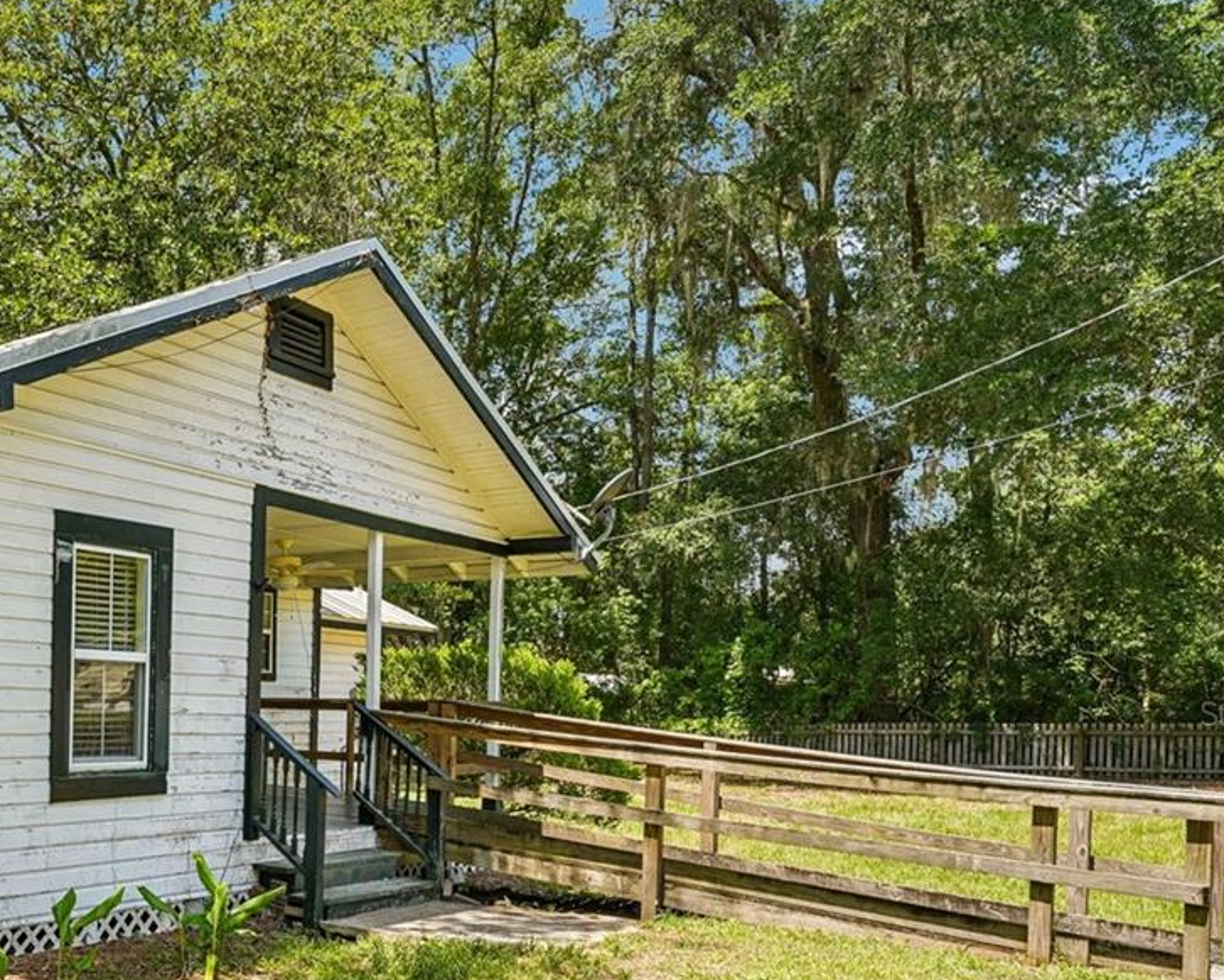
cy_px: 713
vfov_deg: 44.7
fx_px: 1153
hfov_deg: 46.8
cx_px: 2
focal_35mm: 32
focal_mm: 15.4
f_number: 8
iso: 100
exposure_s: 1/60
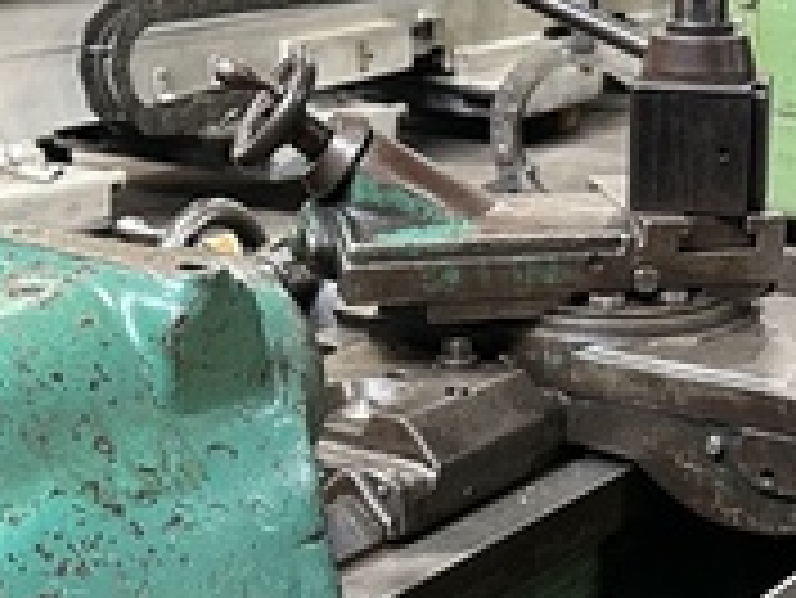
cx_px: 643
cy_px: 647
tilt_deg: -24.9
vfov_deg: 16.3
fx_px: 2025
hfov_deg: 21.9
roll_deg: -0.5
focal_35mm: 88
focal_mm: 5.7
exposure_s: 1/60
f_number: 1.5
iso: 320
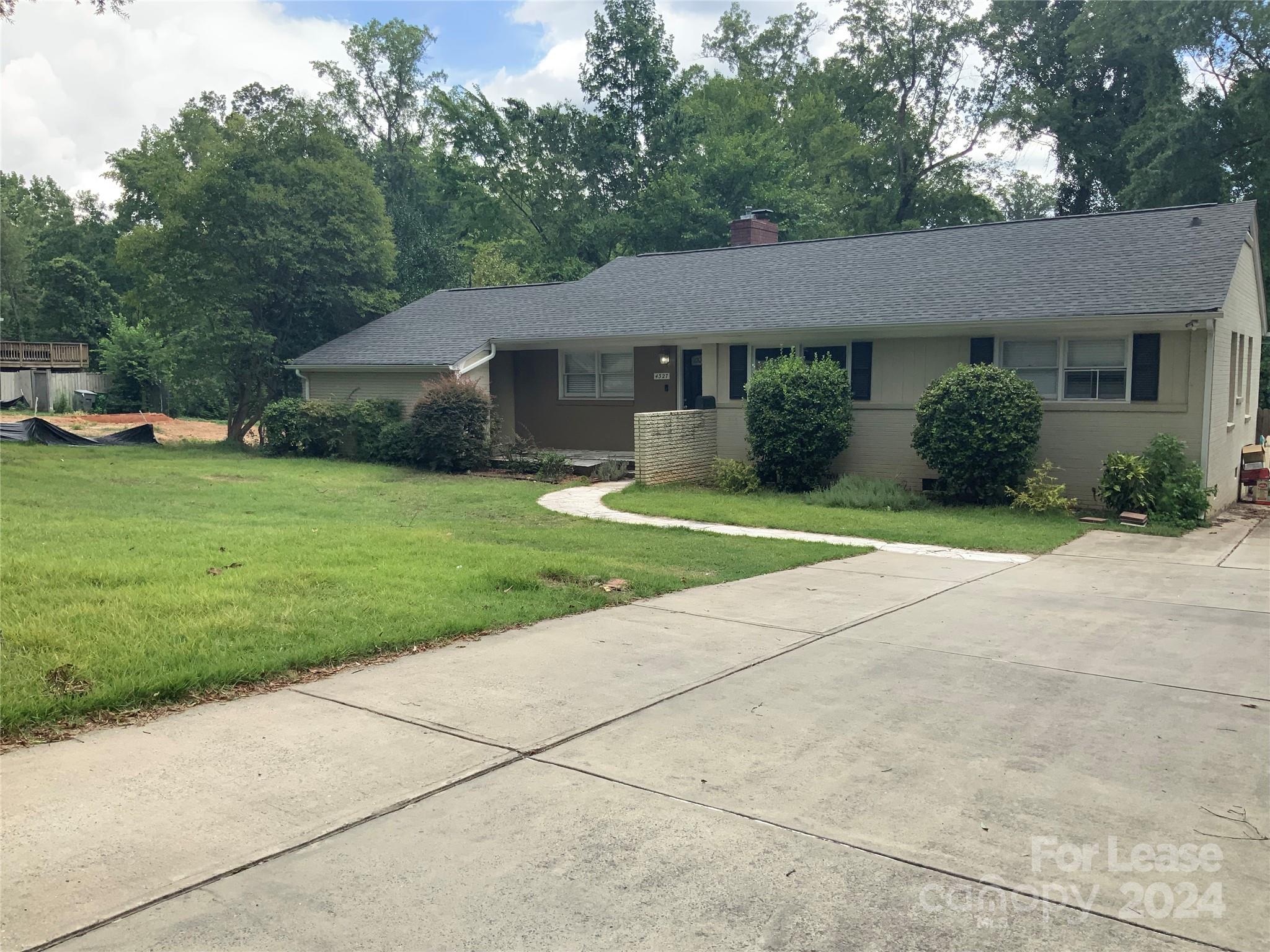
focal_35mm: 29
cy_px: 476
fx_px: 1064
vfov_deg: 48.2
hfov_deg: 61.7
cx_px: 635
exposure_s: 1/482
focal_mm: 3
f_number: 1.8
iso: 16
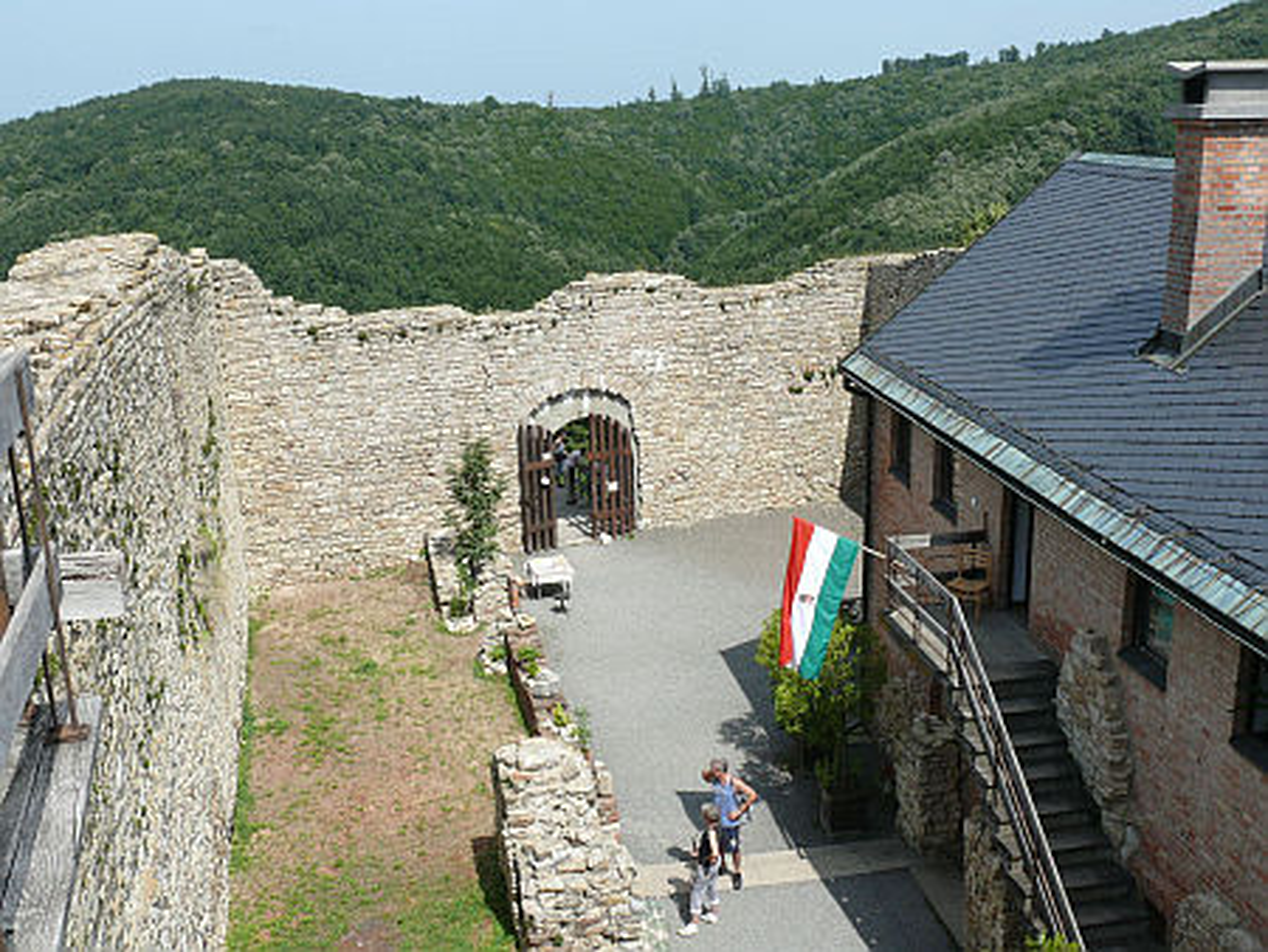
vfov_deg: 40.7
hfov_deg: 52.6
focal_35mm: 35
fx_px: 1283
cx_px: 634
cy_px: 476
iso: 100
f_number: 6.3
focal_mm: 7.4
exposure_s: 1/400
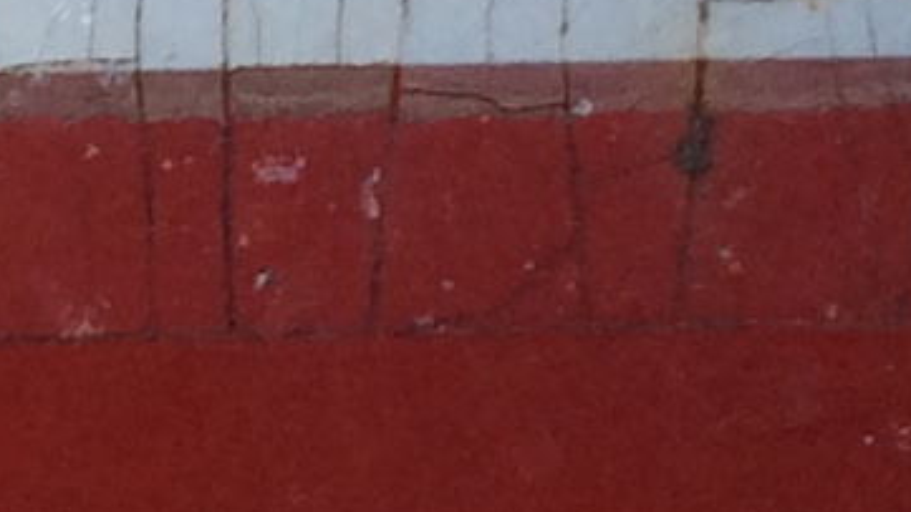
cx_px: -394
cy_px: -421
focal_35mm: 250
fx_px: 6039
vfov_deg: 4.8
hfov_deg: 8.5
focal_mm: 3.3
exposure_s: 1/298
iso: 32
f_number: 2.4
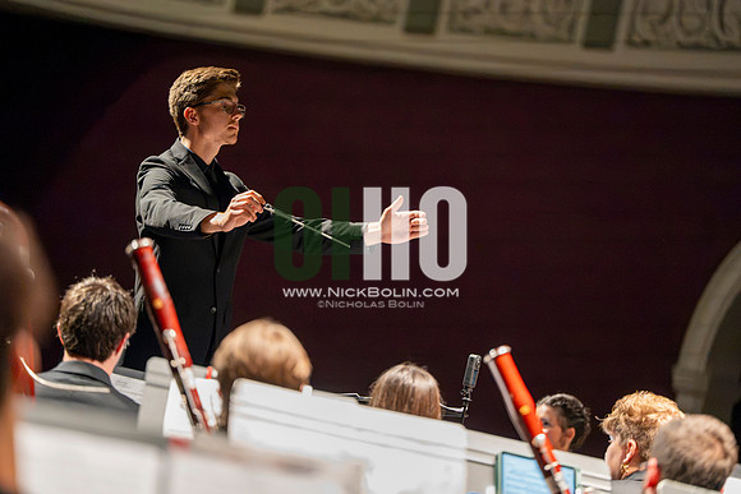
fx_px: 3397
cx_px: 370
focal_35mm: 165
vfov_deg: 8.3
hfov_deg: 12.4
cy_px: 247
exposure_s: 1/640
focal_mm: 165
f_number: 2.8
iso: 16000
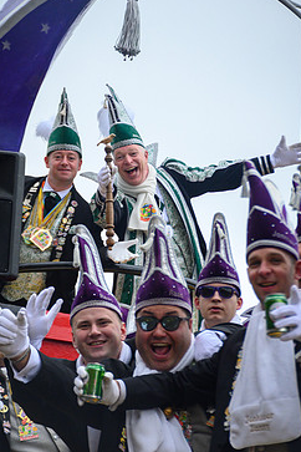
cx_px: 124
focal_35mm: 158
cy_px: 204
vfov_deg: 13.0
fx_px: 1981
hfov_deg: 8.7
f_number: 5.3
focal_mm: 85
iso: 400
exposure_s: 1/320
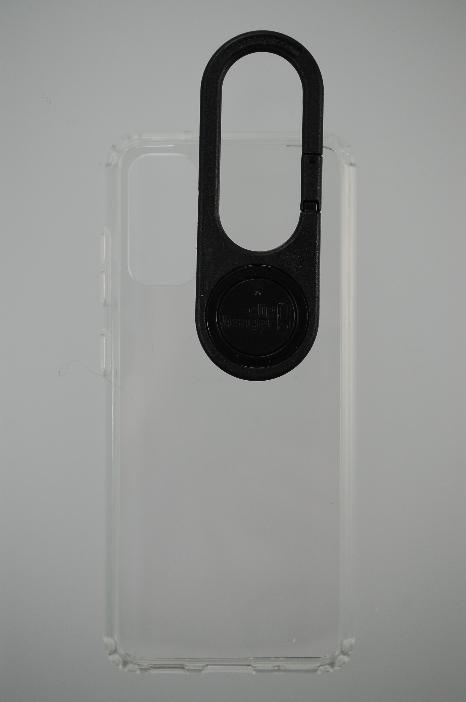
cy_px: 351
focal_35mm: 54
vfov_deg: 36.9
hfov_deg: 25.0
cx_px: 233
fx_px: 1050
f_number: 5.6
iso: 400
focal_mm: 36
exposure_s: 1/125
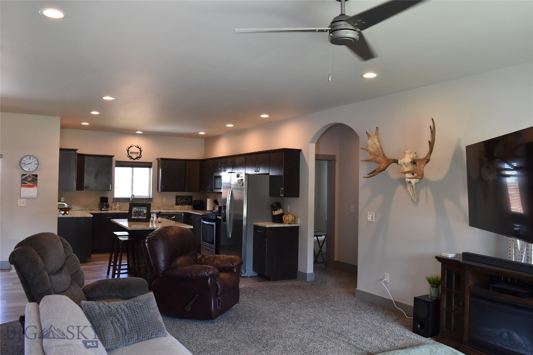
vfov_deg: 48.0
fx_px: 400
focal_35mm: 27
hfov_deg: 67.4
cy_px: 178
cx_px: 266
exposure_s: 1/125
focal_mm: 18
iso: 800
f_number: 5.6
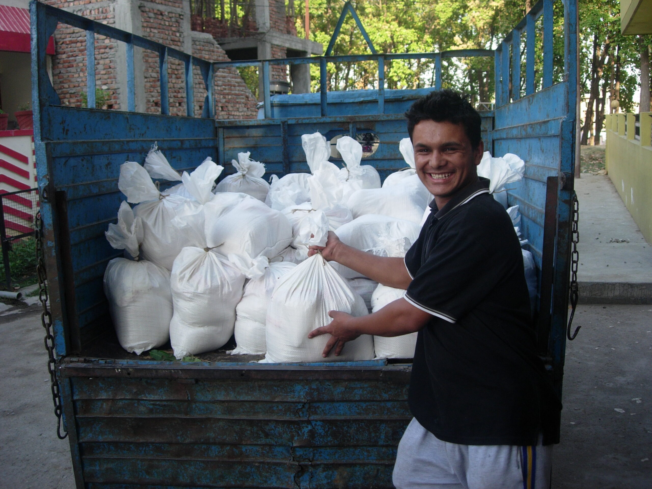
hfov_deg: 49.0
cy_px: 244
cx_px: 326
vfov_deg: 37.7
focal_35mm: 38
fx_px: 716
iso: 64
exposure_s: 1/203
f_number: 2.8
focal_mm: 7.8
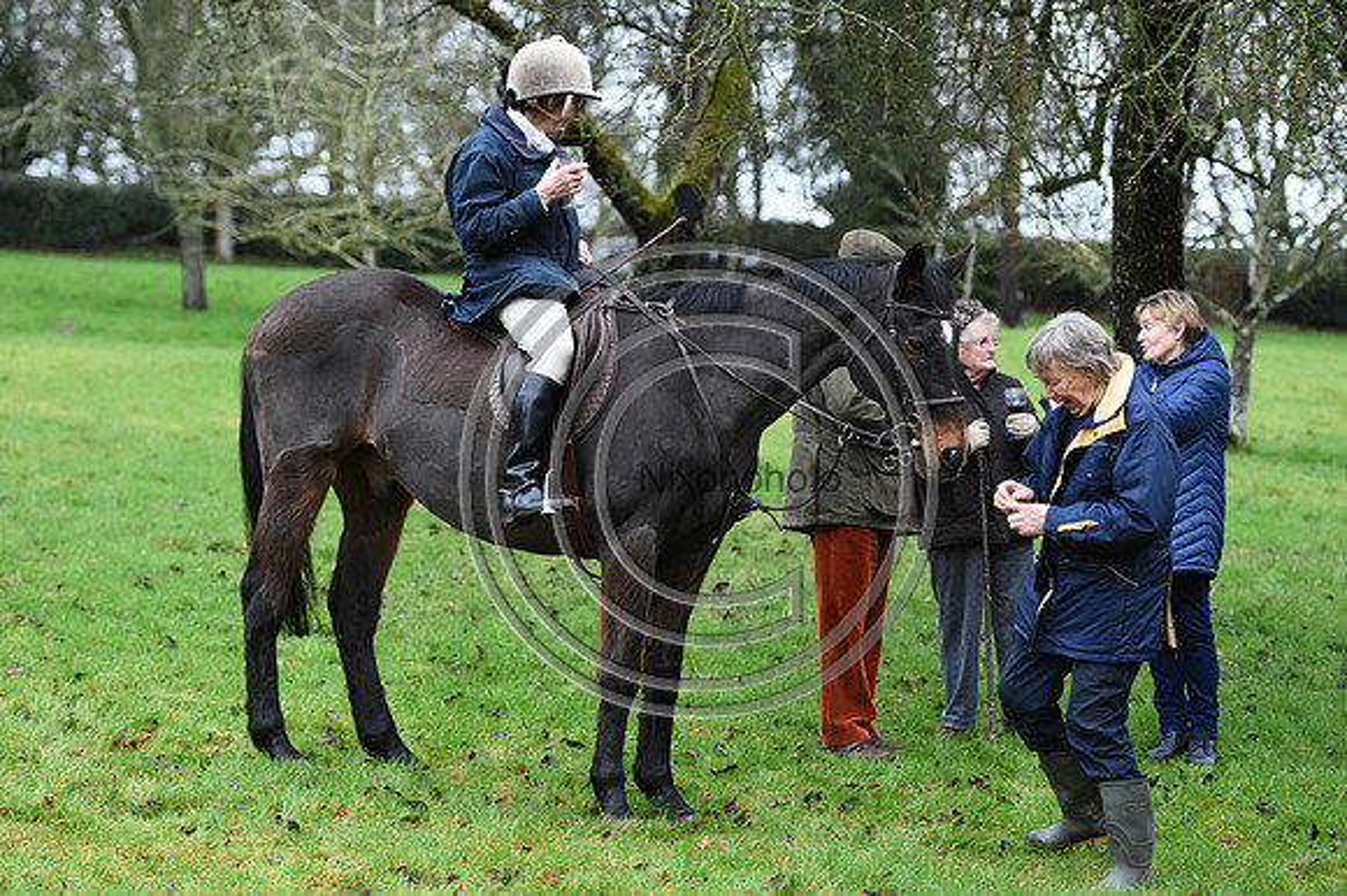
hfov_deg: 20.4
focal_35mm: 100
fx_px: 3739
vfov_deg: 13.7
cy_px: 448
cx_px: 674
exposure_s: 1/1250
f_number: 3.5
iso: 3200
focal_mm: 100
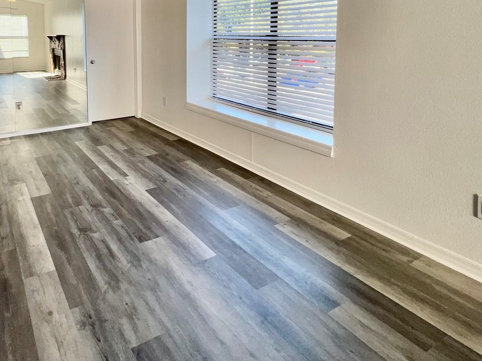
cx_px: 124
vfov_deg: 55.3
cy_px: 57
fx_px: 306
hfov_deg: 71.5
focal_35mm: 22
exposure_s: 1/120
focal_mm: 1.57
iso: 32
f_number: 1.8
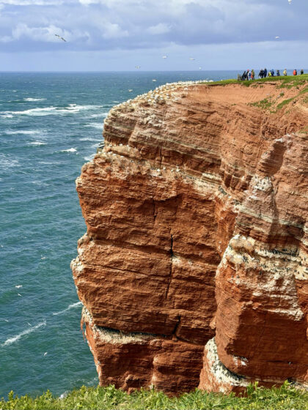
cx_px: 154
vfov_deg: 39.7
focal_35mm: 48
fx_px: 569
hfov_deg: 30.3
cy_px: 205
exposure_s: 1/5208
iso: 64
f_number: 1.78
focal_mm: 6.76
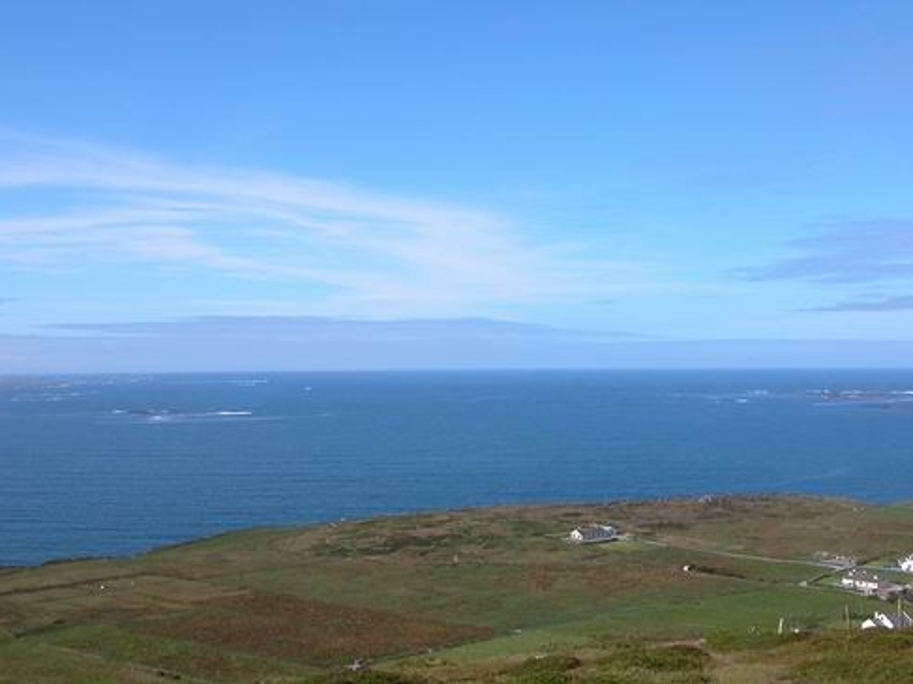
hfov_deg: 41.2
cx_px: 461
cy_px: 416
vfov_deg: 31.4
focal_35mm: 46
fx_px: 1213
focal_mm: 8.9
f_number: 6.3
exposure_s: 1/364
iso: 100
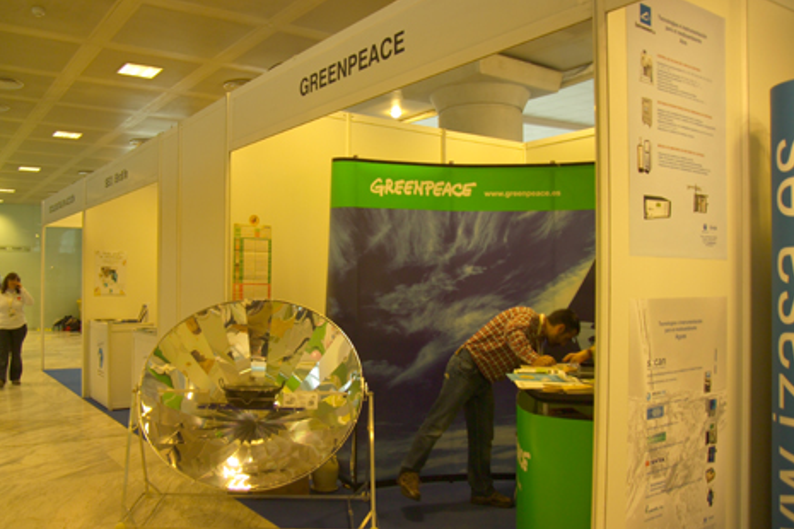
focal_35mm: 31
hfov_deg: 59.9
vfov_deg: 42.3
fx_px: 684
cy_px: 268
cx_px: 328
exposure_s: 1/15
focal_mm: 24
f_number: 4
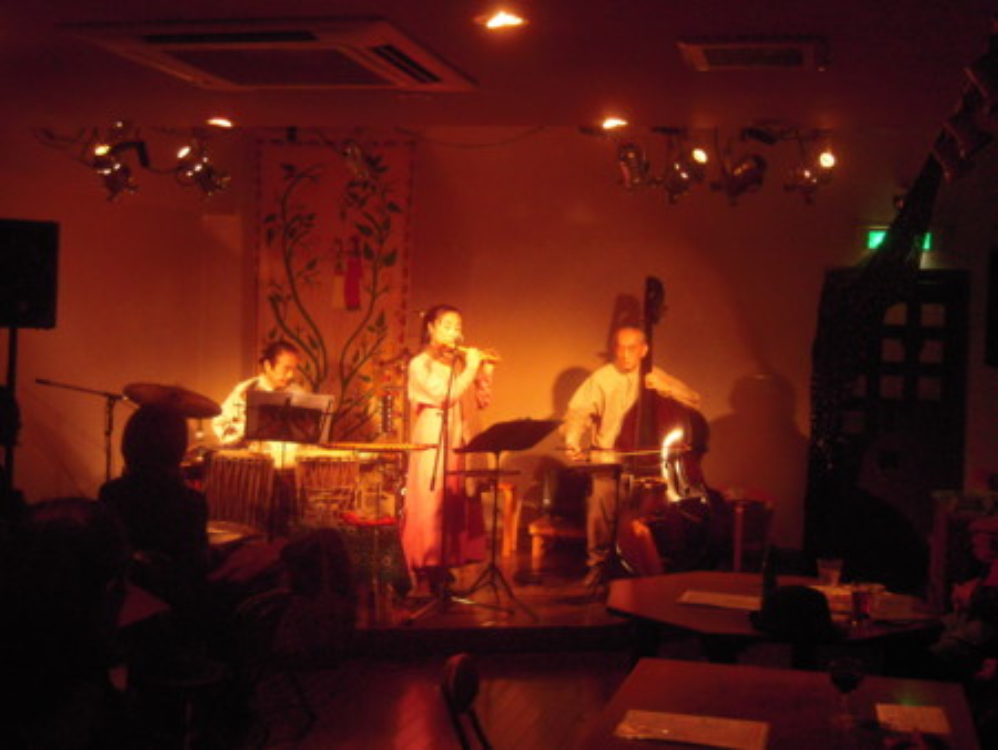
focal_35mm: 50
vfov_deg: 29.1
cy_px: 375
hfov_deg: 38.2
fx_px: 1442
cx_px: 499
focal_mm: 8.9
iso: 800
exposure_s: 1/15
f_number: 3.5
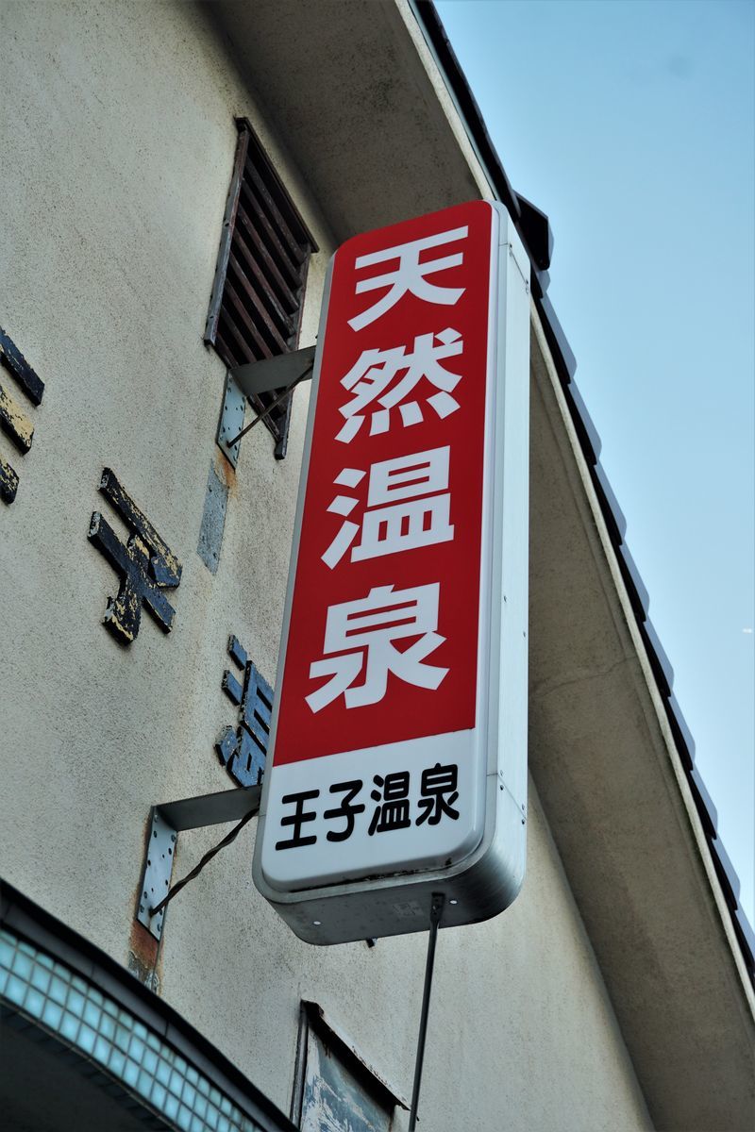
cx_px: 378
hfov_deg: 23.8
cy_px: 566
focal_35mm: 57
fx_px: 1793
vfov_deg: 35.1
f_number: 5.6
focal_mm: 38
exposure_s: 1/160
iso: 200
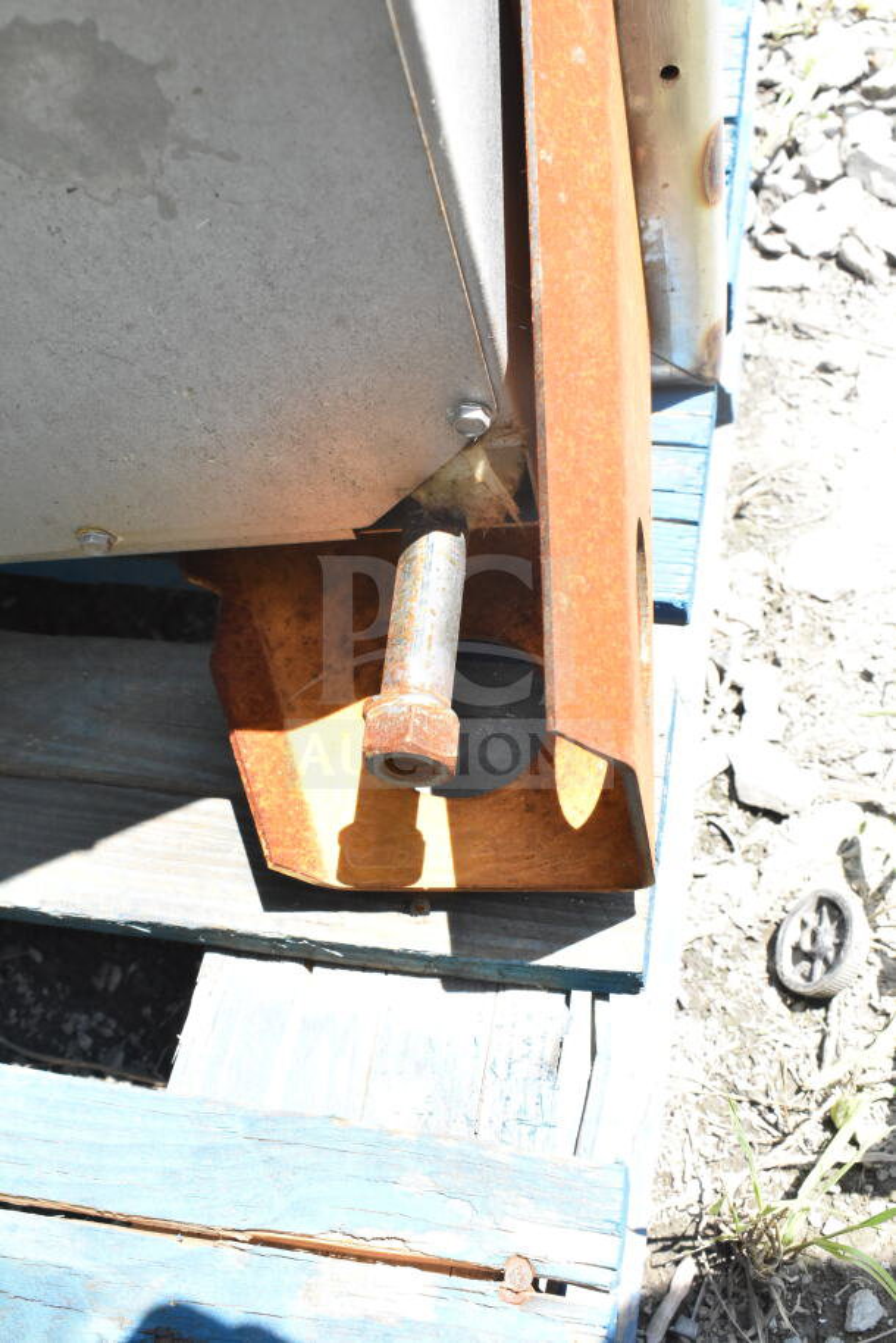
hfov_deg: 36.9
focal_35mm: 36
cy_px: 672
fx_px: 1343
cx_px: 448
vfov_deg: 53.1
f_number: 10
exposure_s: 1/400
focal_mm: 24
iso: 1600
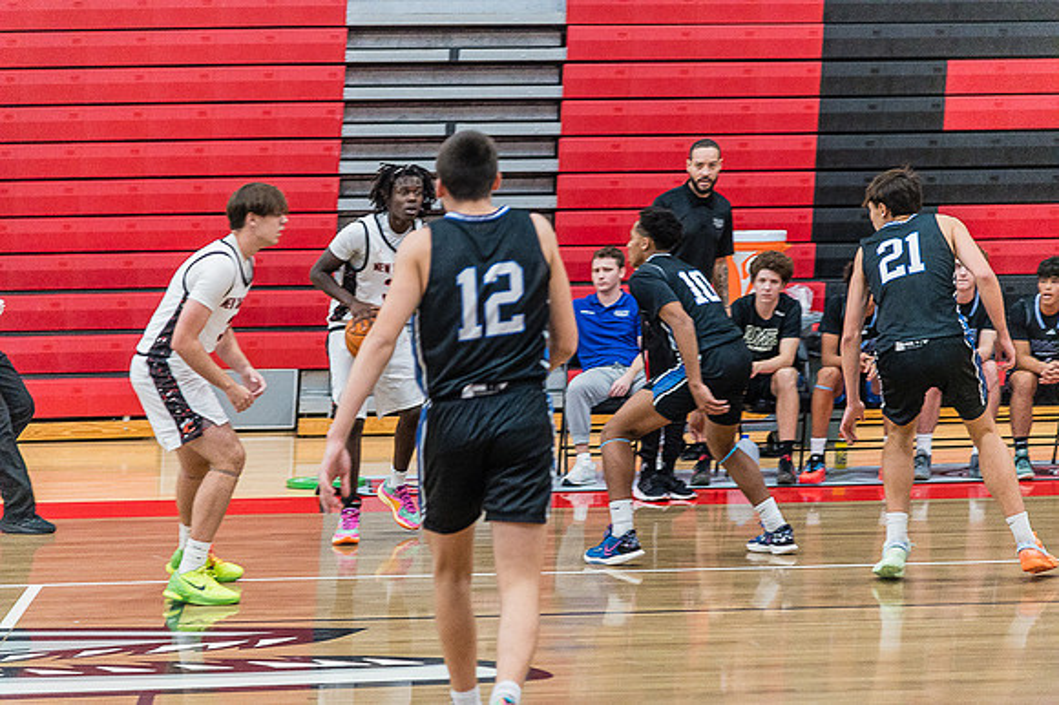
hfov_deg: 17.1
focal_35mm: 120
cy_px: 352
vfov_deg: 11.4
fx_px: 3528
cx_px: 530
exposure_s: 1/320
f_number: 4
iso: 5000
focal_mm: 120
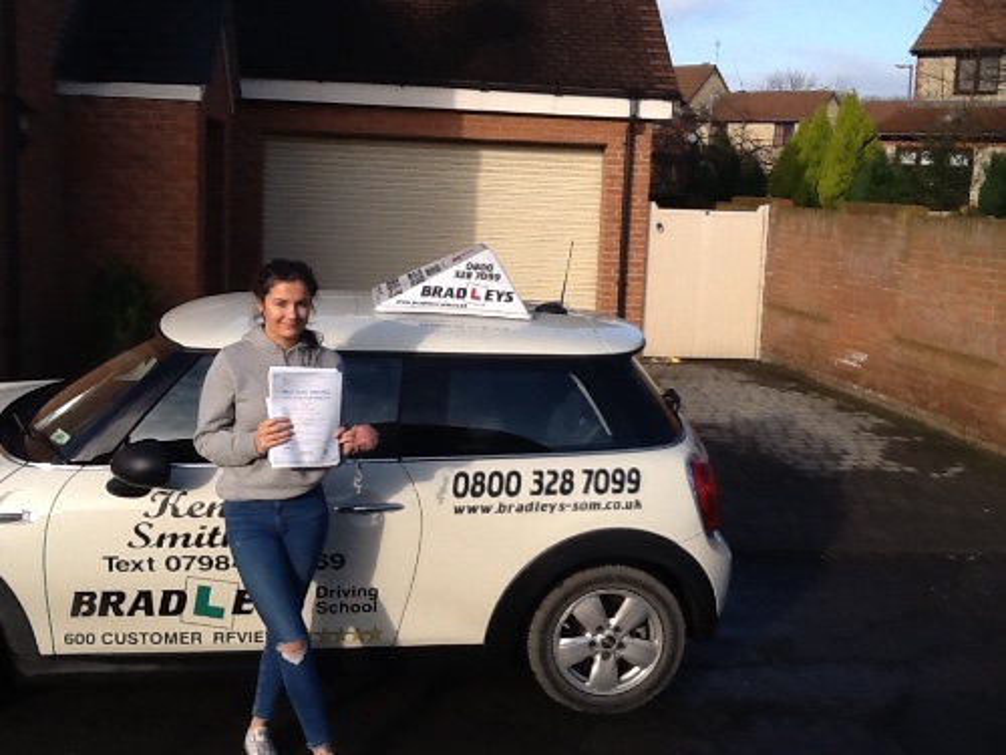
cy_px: 378
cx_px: 503
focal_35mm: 44
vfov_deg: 32.9
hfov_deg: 42.9
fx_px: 1279
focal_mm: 2.03
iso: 40
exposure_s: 1/810
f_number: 2.4
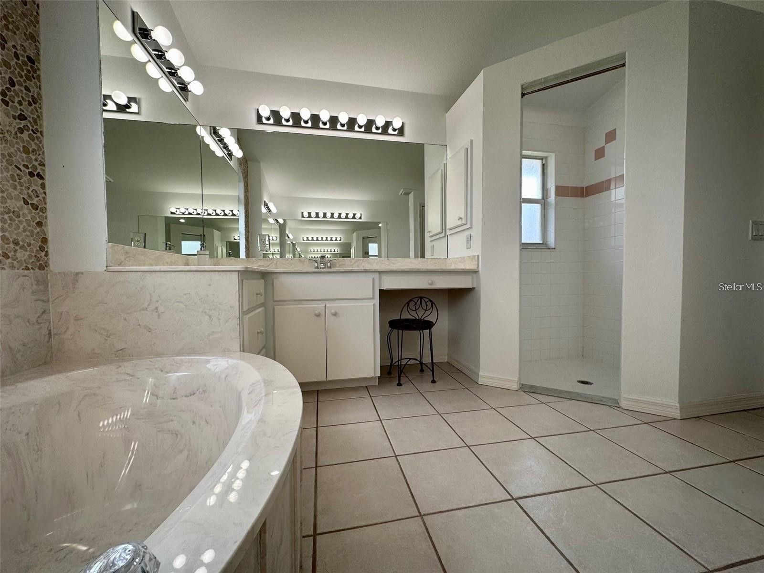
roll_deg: +0.3
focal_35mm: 14
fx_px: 309
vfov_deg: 85.7
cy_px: 286
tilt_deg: -1.9
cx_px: 382
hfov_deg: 102.1
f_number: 2.2
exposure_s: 1/279
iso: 40
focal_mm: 2.22
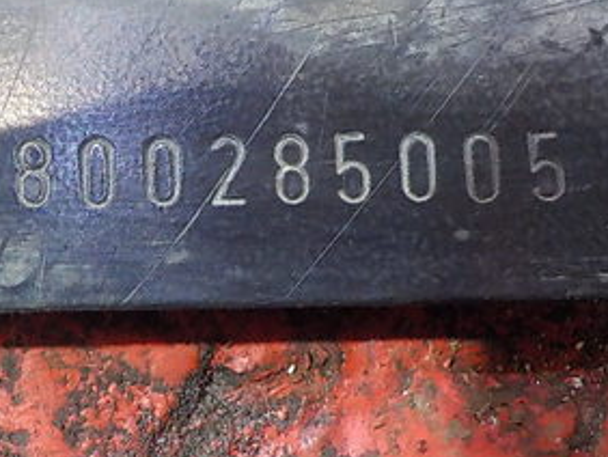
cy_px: 144
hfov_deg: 28.0
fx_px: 1195
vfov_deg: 21.5
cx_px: 134
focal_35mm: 68
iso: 400
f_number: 3.3
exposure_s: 1/8
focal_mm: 4.1
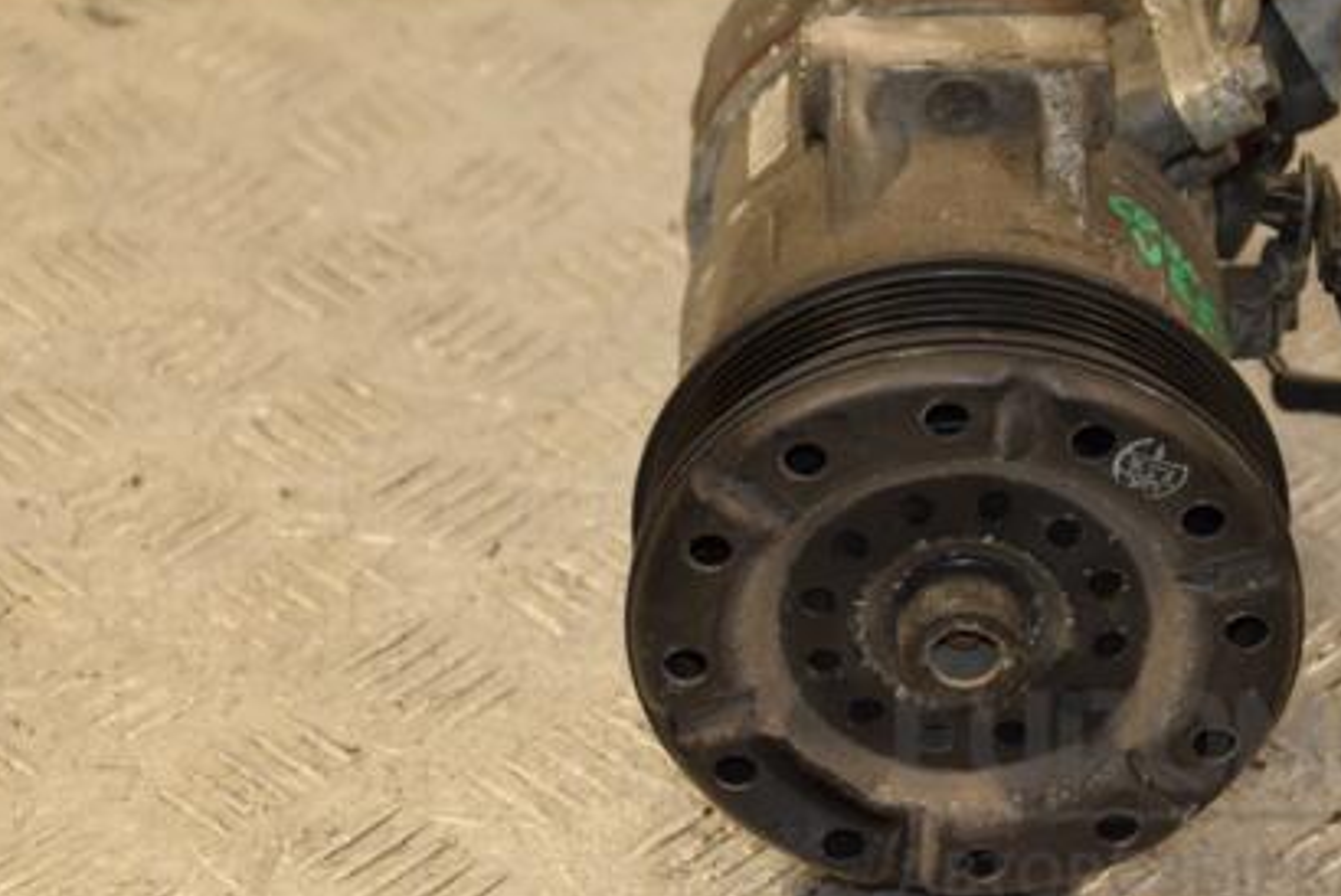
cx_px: 834
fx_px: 5069
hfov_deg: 15.1
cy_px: 304
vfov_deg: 10.1
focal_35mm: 136
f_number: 5.3
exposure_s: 1/160
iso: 800
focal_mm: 62
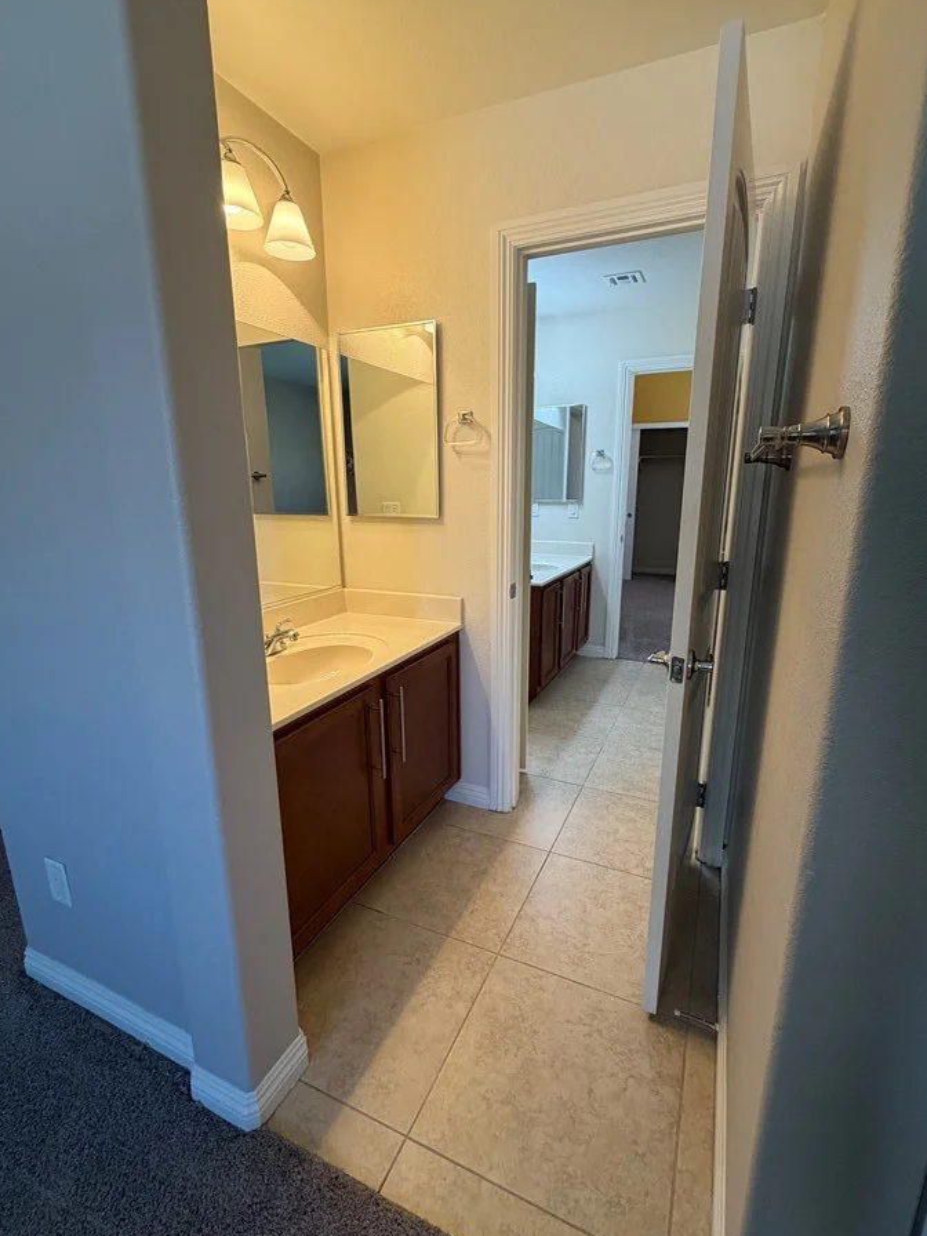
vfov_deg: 94.5
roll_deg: +0.0
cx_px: 475
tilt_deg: -13.4
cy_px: 625
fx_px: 571
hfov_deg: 78.1
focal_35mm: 16
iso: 250
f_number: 2.2
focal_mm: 2.22
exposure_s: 1/120
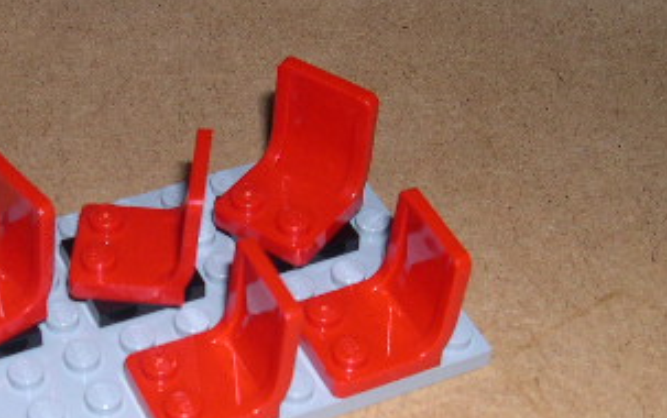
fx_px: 1547
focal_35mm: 85
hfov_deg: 24.0
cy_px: 299
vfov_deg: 15.4
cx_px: 150
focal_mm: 8
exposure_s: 1/60
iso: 100
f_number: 7.6
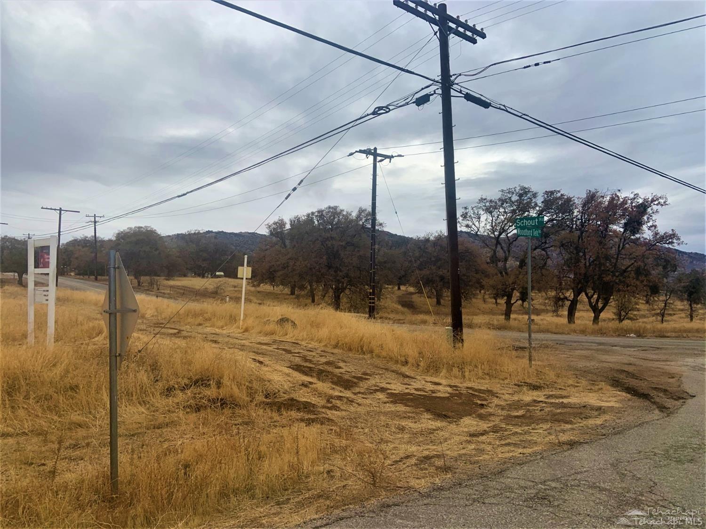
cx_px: 353
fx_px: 530
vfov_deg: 53.0
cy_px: 264
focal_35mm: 26
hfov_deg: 67.3
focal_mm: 4.25
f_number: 1.8
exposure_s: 1/404
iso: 25
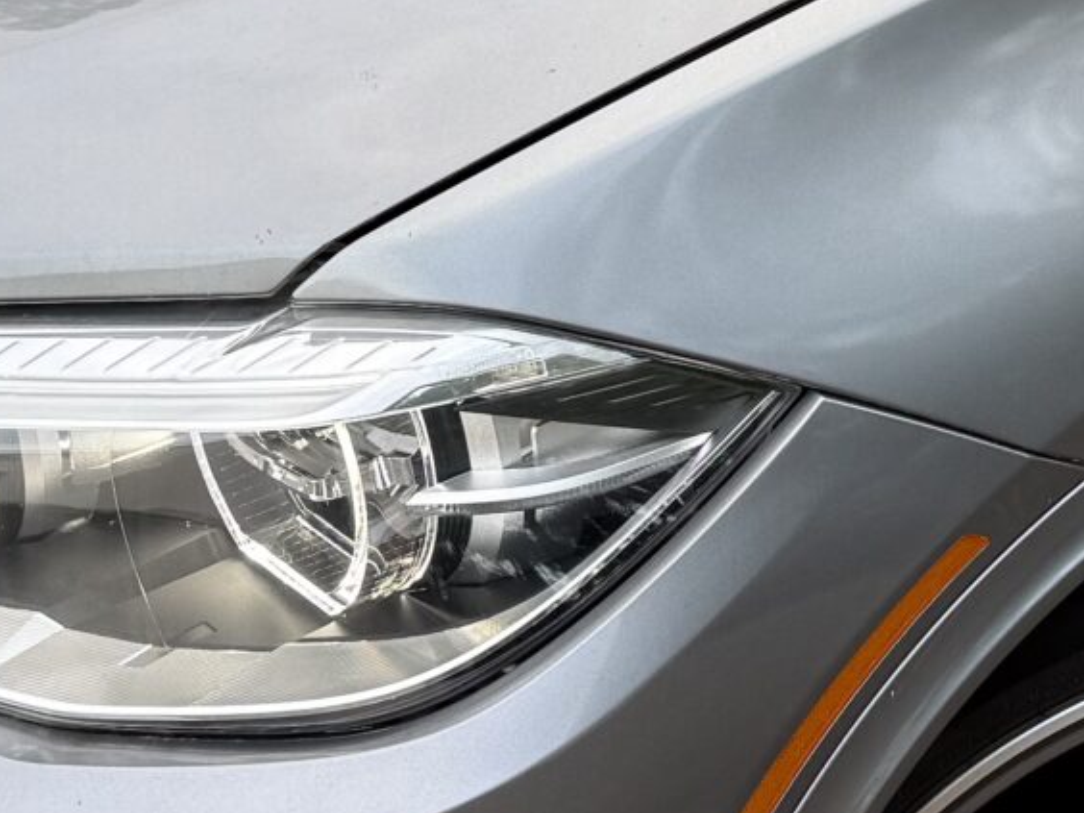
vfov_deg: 13.4
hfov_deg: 17.5
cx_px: 1146
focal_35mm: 109
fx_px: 3413
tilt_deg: -23.9
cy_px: 42
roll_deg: -1.3
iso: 64
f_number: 1.78
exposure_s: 1/193
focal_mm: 6.76
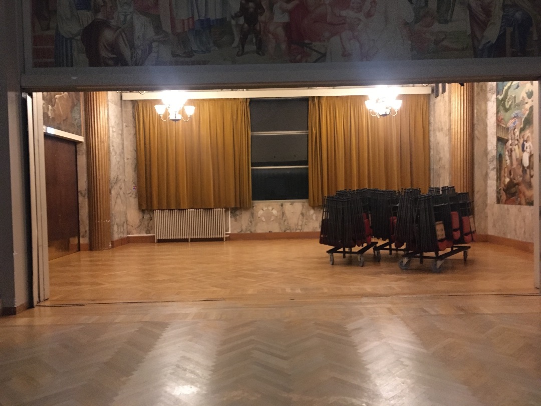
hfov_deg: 61.7
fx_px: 453
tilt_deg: -2.8
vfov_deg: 48.2
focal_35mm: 29
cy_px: 203
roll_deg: +1.3
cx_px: 270
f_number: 2.2
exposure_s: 1/17
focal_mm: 4.15
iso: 320
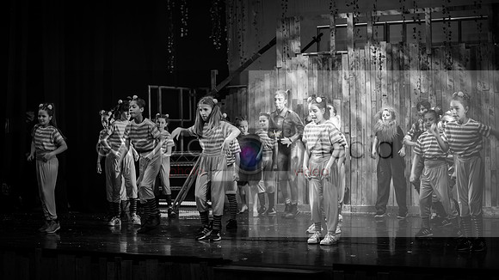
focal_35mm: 78
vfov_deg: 15.5
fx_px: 1031
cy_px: 113
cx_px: 238
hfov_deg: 27.2
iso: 640
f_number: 2.8
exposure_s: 1/80
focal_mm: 70
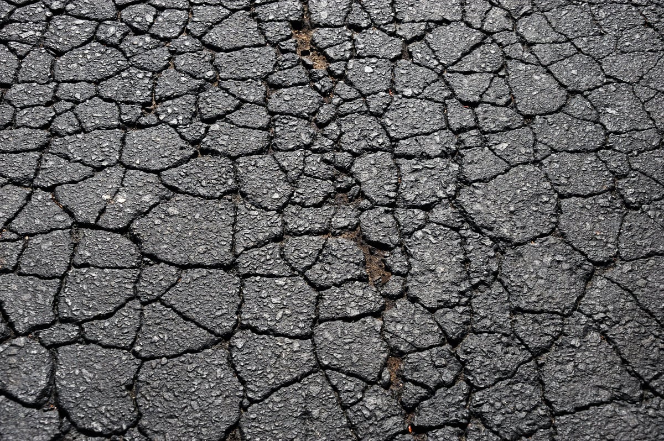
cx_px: 332
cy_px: 220
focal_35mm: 52
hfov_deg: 38.2
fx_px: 958
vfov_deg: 25.9
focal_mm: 52
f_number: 8
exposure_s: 1/320
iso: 250
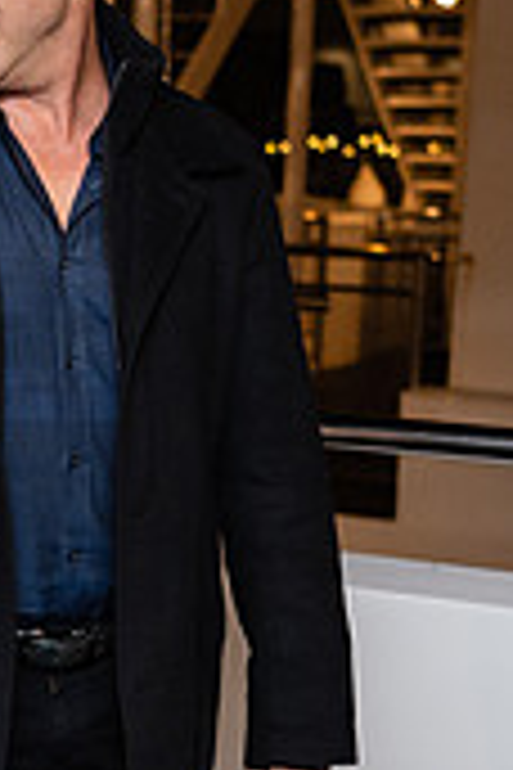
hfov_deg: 13.3
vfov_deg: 20.4
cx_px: -174
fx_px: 2116
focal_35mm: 99
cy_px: 579
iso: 1600
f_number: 2
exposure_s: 1/250
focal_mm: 24
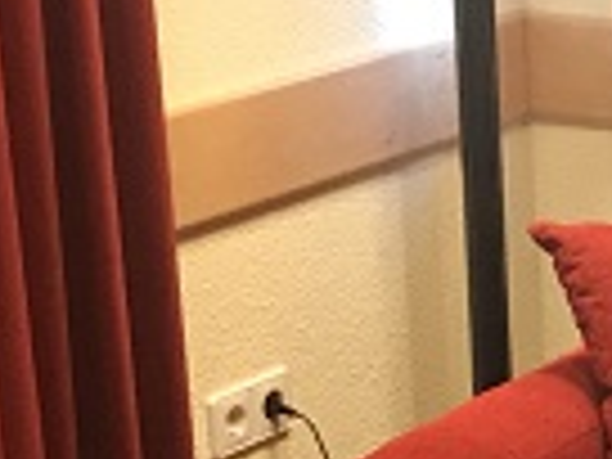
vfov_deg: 9.0
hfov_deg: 11.6
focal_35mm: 165
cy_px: 396
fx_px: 2917
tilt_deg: -16.6
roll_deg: +0.6
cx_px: 860
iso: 100
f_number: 1.8
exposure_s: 1/13
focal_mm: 3.99
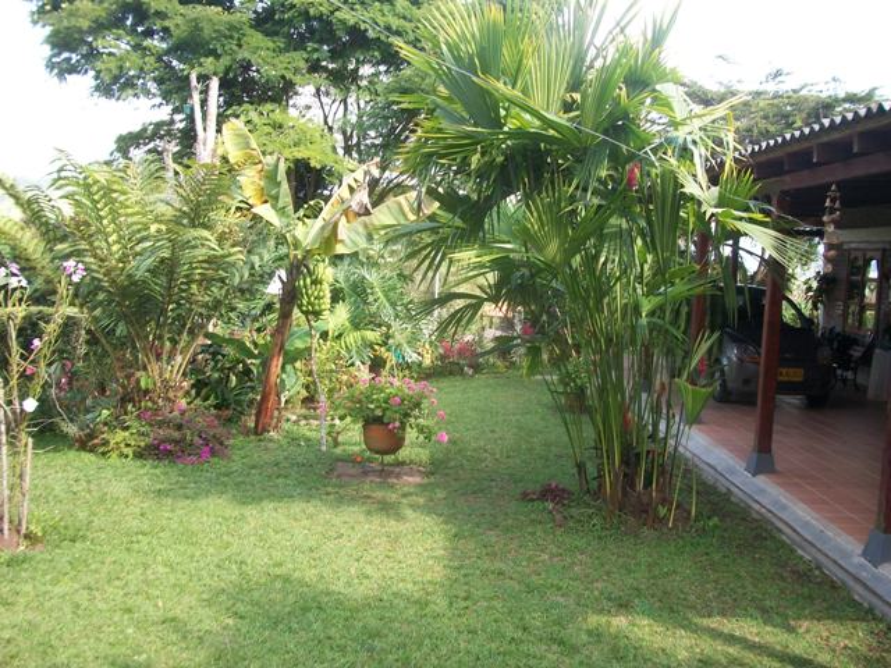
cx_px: 446
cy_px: 334
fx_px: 824
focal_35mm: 32
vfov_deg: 44.2
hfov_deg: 56.8
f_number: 2.9
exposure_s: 1/160
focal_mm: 5.7
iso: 80
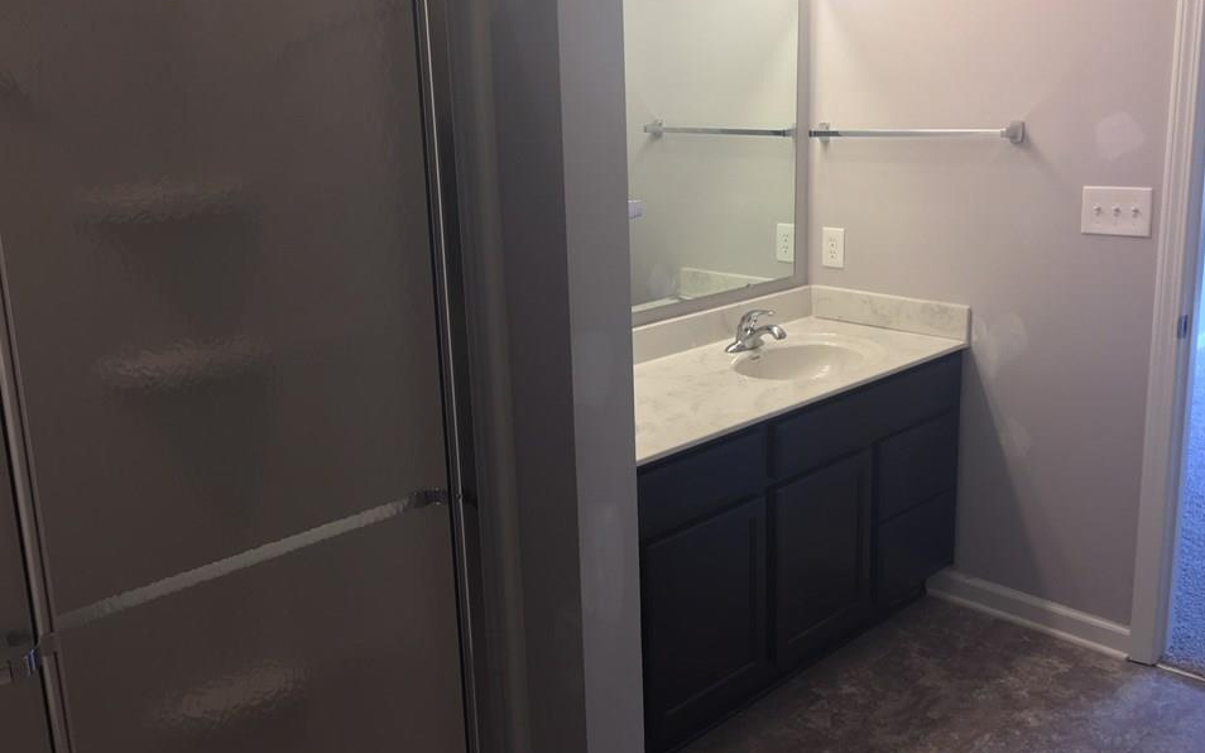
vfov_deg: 38.3
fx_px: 1084
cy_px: 345
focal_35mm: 33
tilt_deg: -11.8
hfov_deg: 58.1
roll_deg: +1.3
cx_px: 586
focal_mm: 4.15
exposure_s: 1/40
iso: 25
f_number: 2.2
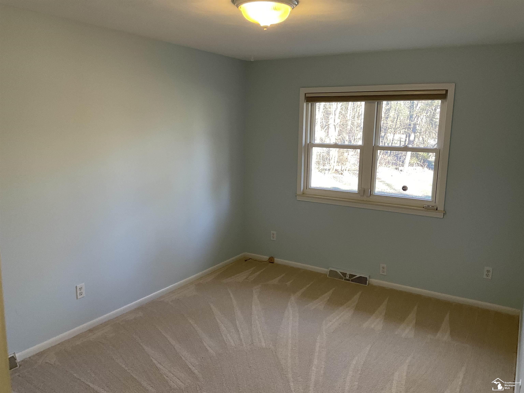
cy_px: 196
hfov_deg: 61.7
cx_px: 262
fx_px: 439
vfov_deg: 48.2
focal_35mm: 29
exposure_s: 1/60
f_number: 1.8
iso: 80
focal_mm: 3
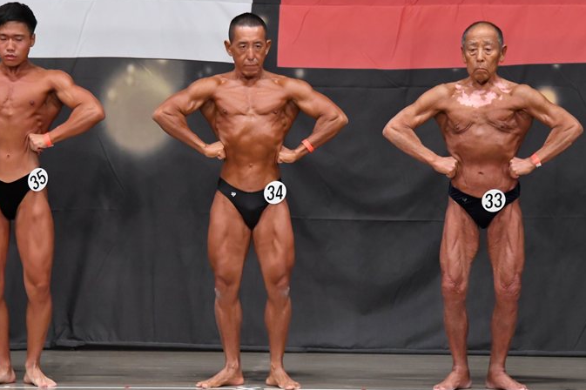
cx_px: 274
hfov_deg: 8.0
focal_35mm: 259
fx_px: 4214
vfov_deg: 5.3
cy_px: 199
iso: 5000
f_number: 5.6
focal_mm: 150
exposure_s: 1/400
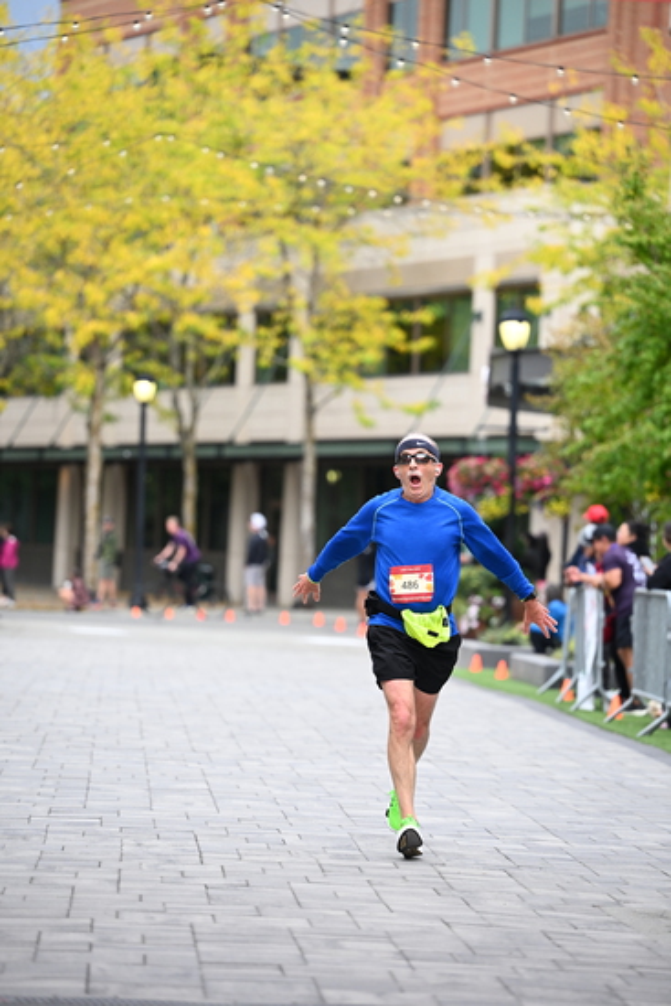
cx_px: 336
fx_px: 3911
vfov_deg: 14.6
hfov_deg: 9.8
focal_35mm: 140
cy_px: 503
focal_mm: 140
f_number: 2.8
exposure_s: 1/2000
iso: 800
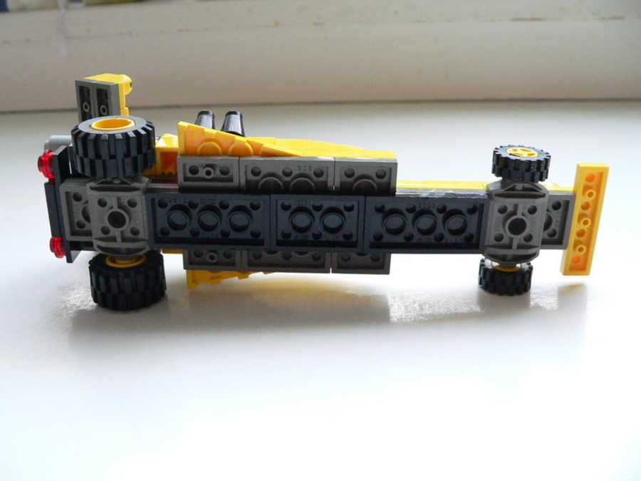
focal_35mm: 36
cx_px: 320
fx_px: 667
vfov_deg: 39.7
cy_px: 240
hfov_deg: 51.4
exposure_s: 1/125
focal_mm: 6
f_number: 3.3
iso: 400
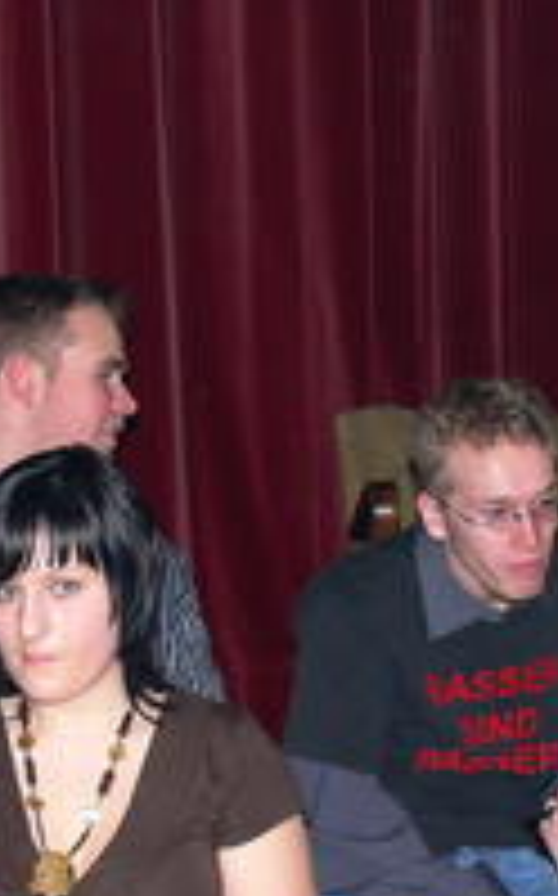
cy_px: 671
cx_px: 410
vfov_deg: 23.3
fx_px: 2146
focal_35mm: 88
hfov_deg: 14.8
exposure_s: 1/30
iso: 100
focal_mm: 7.4
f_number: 2.8
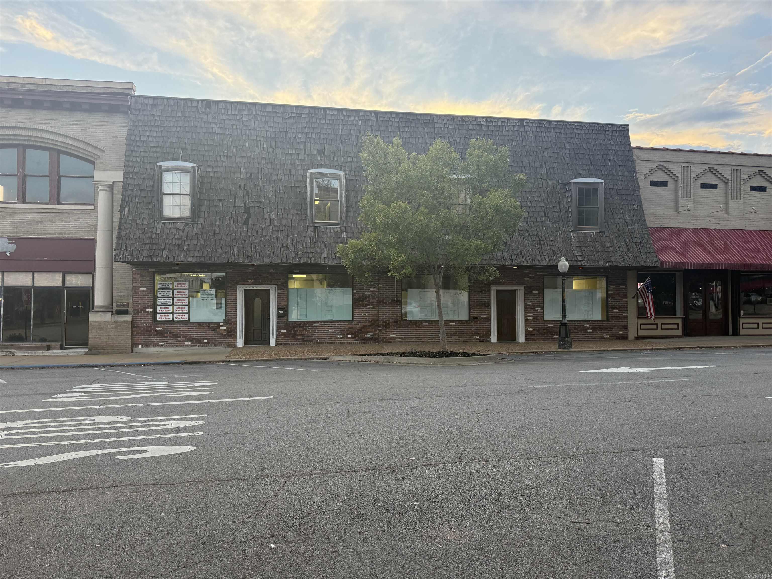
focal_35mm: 24
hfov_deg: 71.6
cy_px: 290
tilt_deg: +1.8
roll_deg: -0.2
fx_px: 535
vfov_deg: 56.8
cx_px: 386
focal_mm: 6.76
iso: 160
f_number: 1.78
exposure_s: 1/232
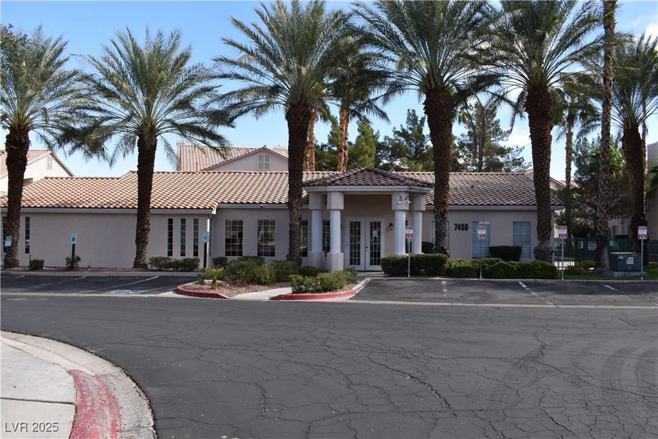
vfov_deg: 43.6
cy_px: 220
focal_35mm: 30
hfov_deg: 61.9
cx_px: 329
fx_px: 548
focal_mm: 20
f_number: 8
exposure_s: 1/250
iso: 180
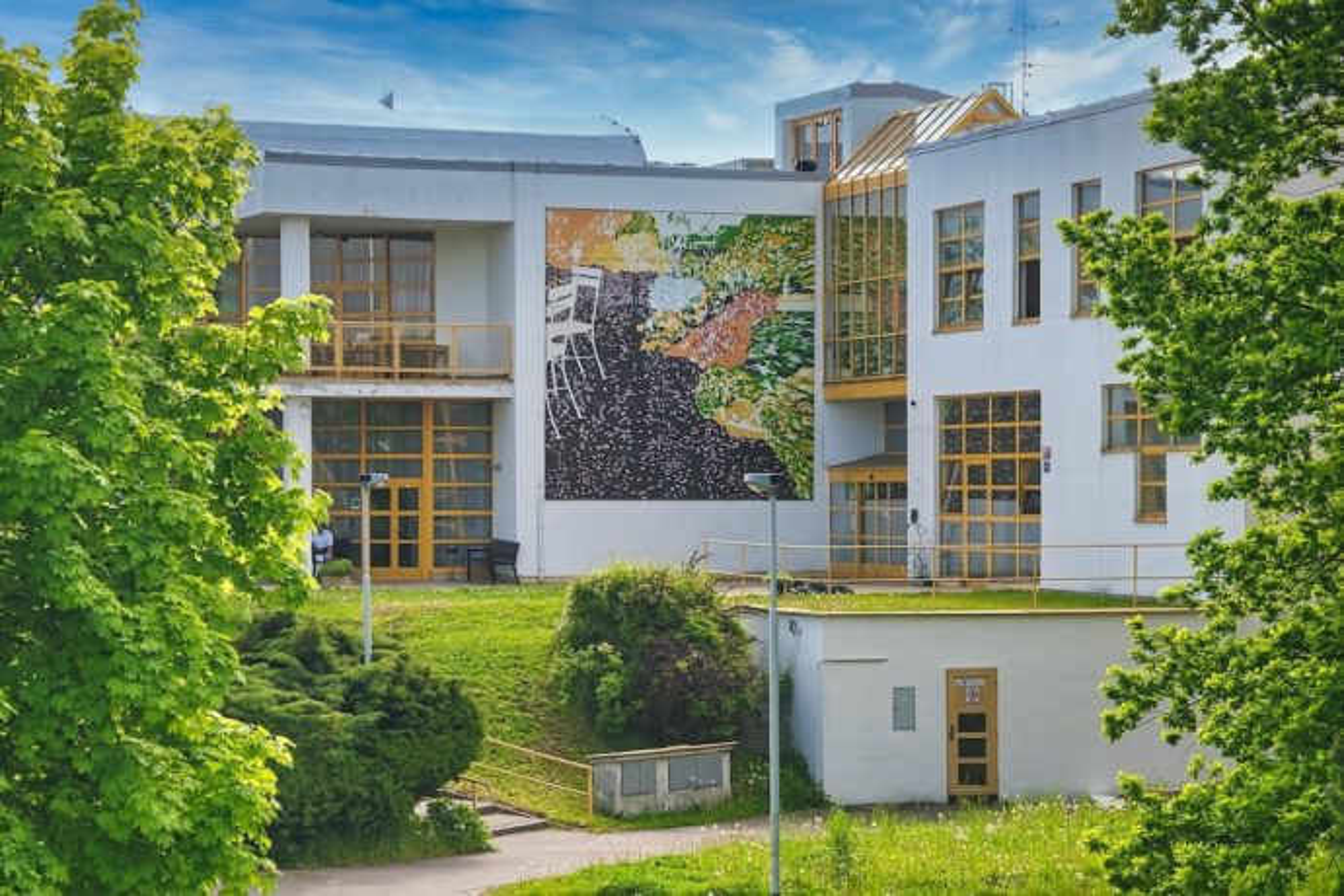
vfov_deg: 14.7
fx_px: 3472
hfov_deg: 21.9
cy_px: 448
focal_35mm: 93
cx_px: 672
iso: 200
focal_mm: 62
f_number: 8
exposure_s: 1/125
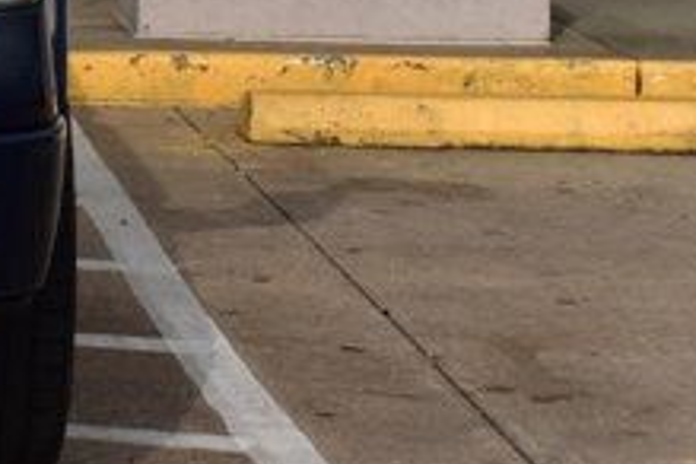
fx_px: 4620
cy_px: -413
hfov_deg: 8.3
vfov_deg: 5.6
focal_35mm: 239
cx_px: -502
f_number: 11
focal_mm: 34
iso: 200
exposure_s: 1/500
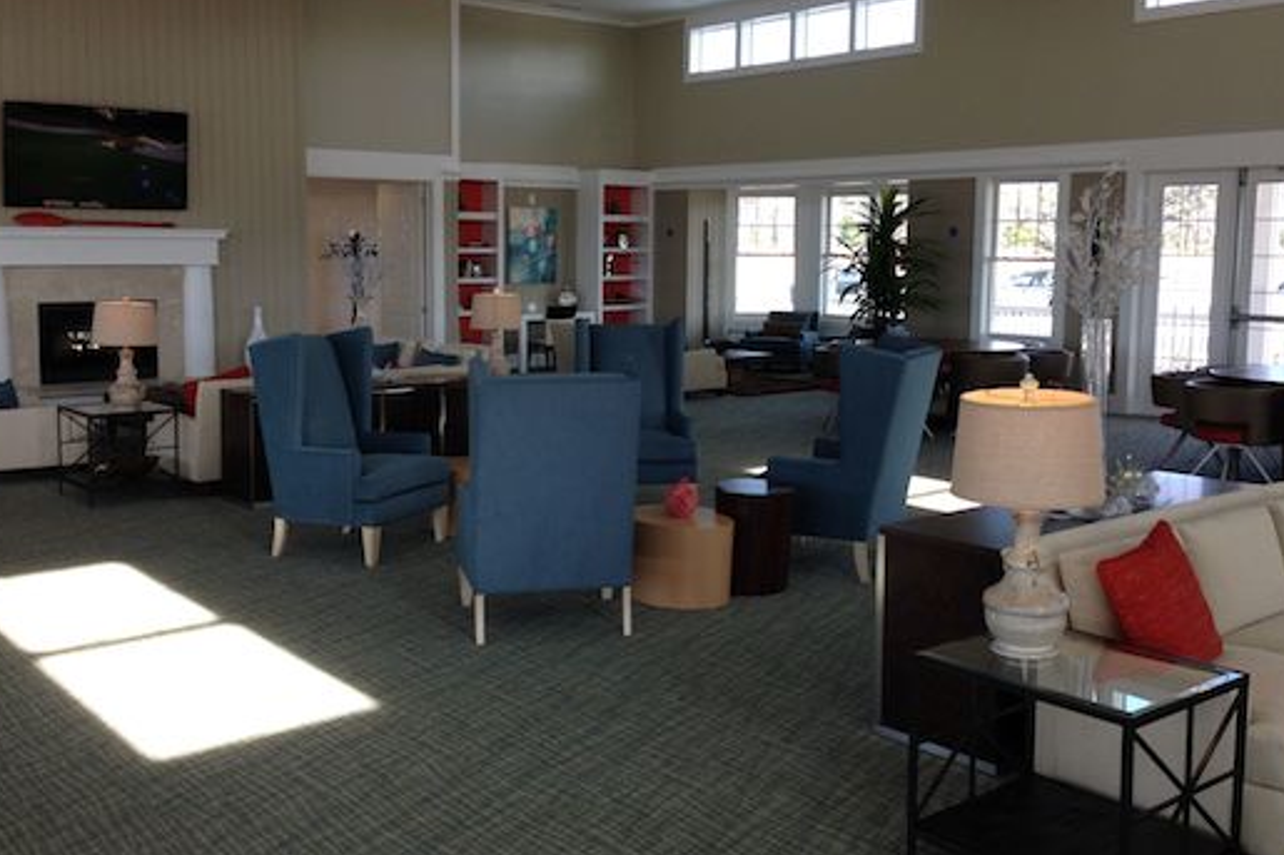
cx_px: 671
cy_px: 379
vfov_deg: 33.3
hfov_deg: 48.5
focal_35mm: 40
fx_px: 1426
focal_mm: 4.12
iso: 64
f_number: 2.4
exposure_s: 1/120
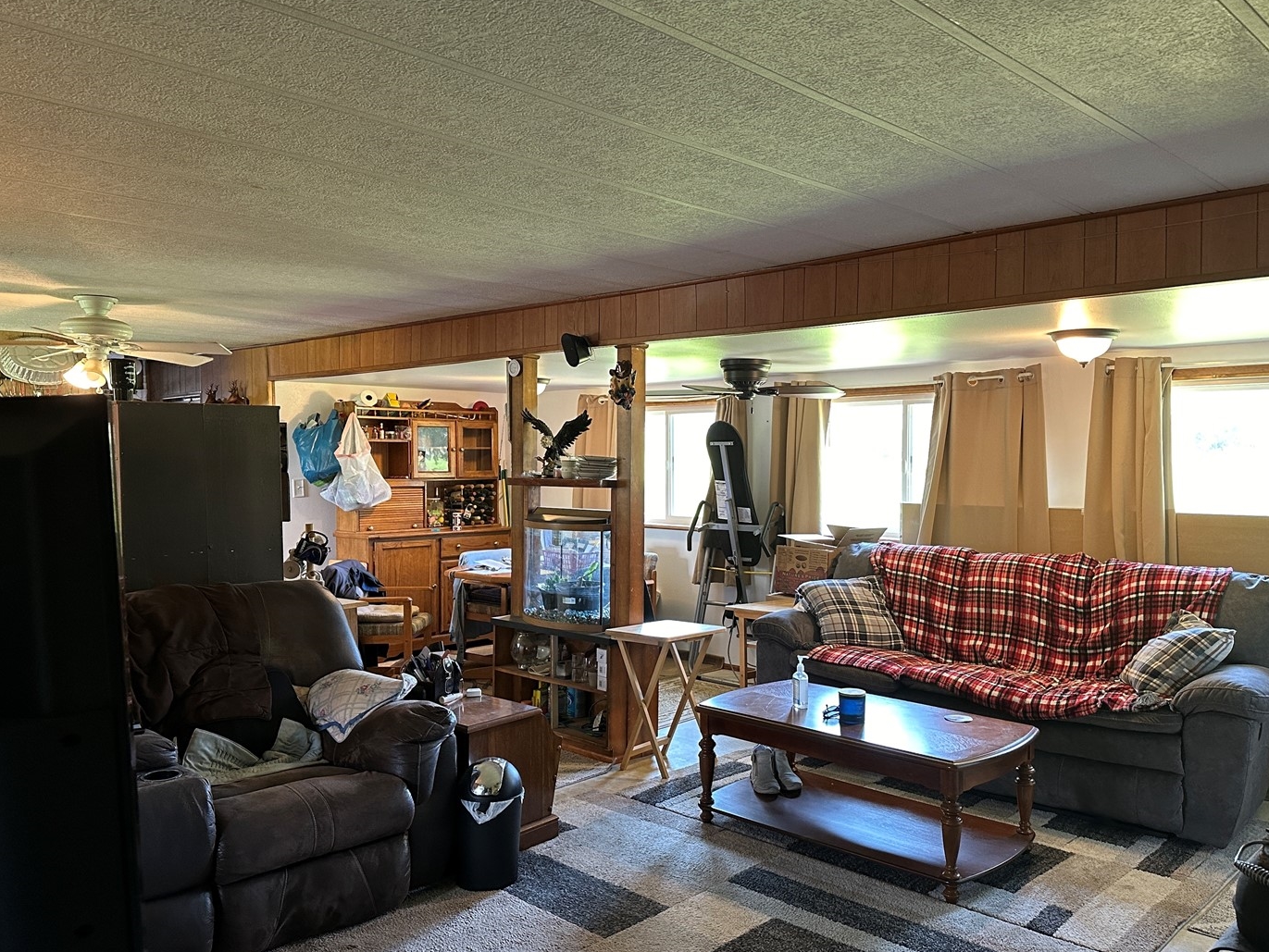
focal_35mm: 28
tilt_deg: -2.0
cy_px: 499
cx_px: 679
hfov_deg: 63.4
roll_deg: +0.3
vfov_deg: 49.7
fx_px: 1027
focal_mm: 6.86
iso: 320
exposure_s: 1/60
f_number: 1.78
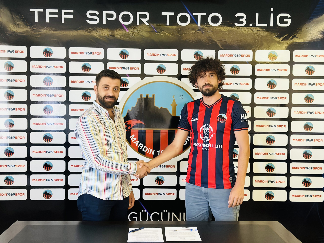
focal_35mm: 48
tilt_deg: -2.8
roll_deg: -0.1
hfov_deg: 39.7
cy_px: 122
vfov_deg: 30.3
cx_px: 162
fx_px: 449
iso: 400
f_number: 1.78
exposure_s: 1/40
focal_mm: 6.86
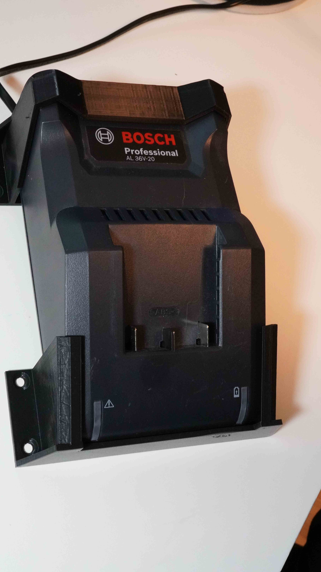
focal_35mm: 48
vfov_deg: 42.9
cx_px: 135
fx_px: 726
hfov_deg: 24.9
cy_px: 284
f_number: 16
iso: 6400
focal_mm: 30
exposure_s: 1/15
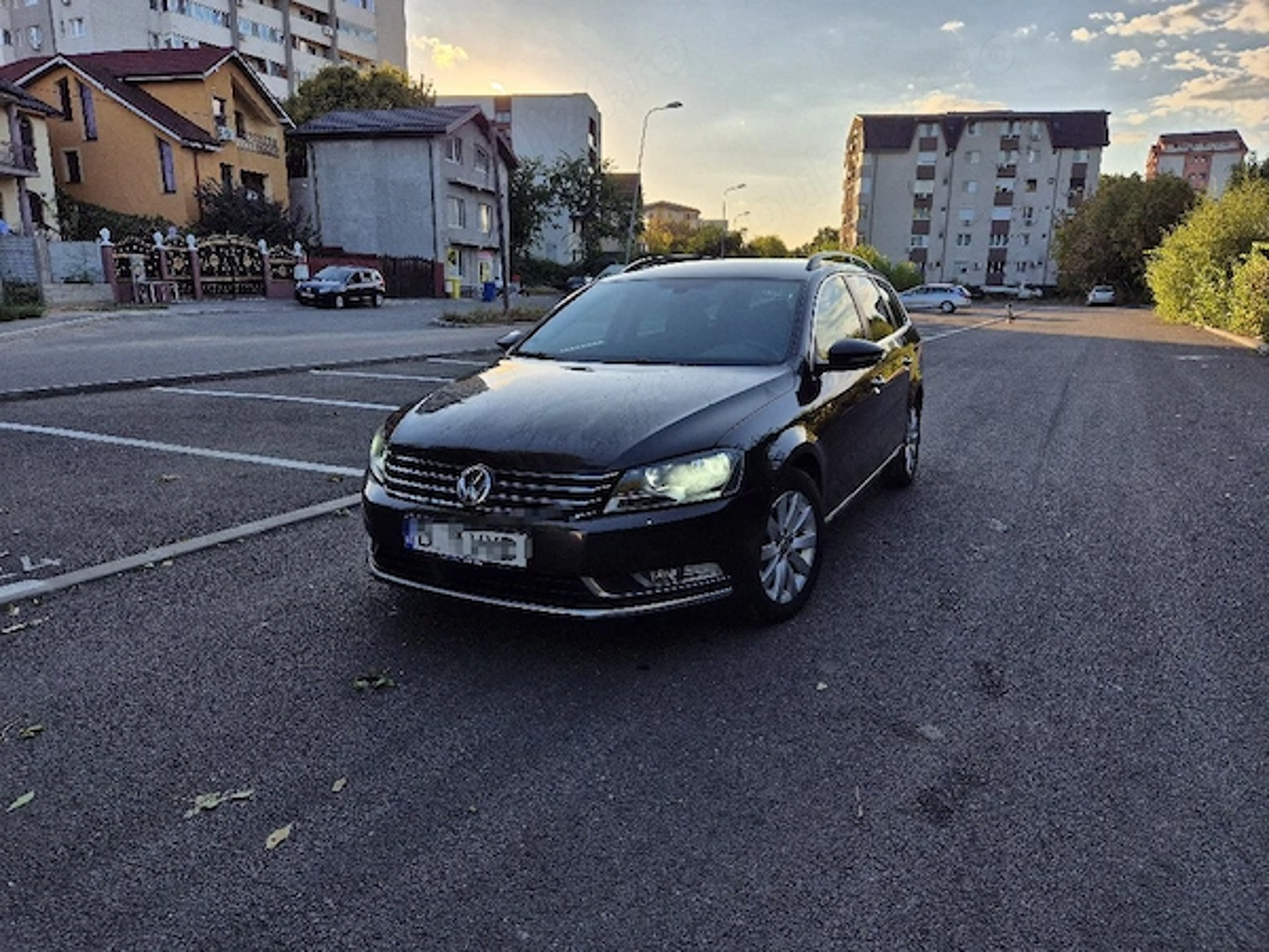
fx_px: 843
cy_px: 476
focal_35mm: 23
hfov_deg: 73.9
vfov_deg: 58.9
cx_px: 634
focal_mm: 5.4
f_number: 1.8
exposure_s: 1/2000
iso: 25
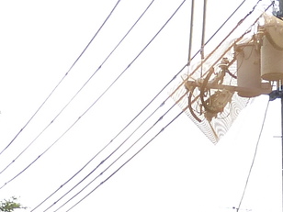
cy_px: 425
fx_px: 1063
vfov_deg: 10.5
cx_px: 191
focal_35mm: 130
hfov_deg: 15.1
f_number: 4
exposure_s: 1/125
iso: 125
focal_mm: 4.1
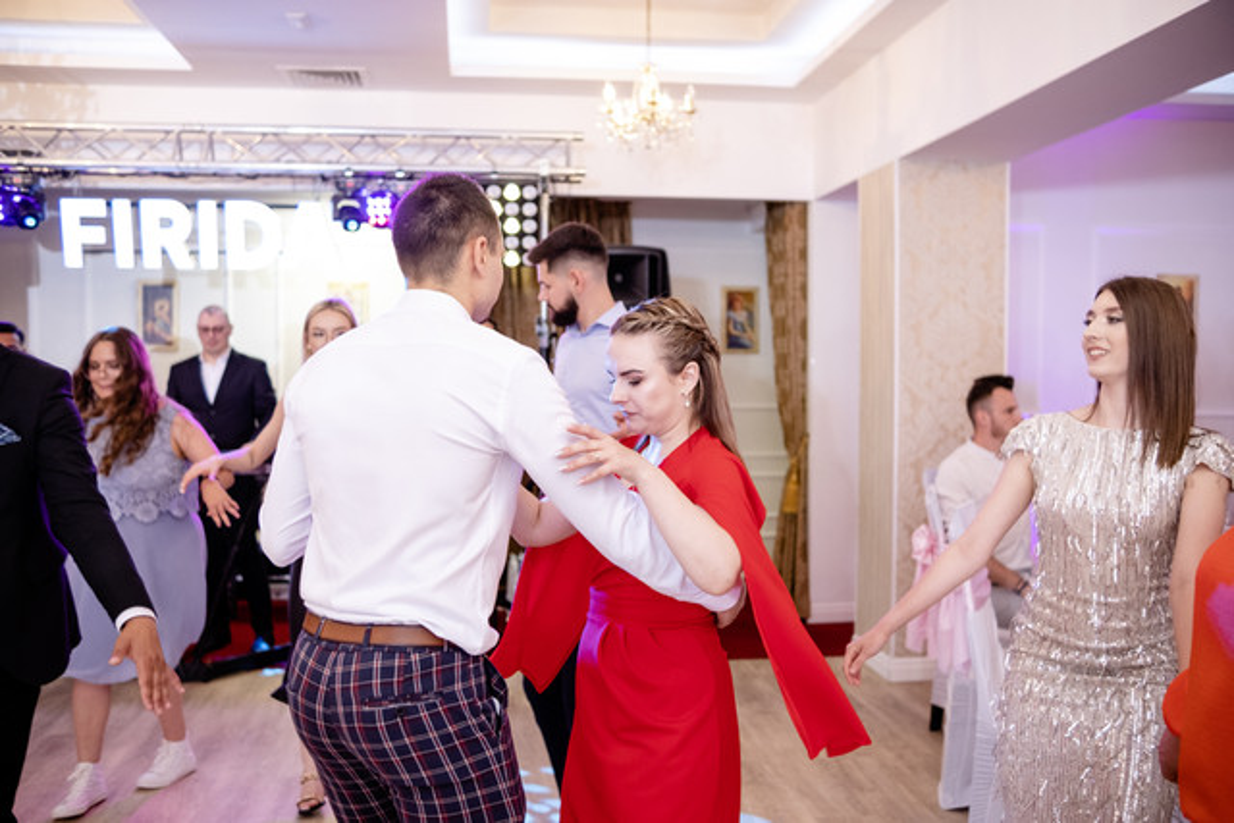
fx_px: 1200
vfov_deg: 37.9
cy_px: 412
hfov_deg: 54.4
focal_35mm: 35
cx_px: 617
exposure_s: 1/200
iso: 800
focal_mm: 23
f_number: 2
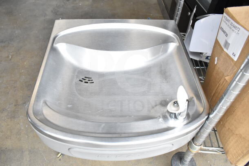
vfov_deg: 48.0
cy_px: 83
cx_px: 124
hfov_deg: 67.4
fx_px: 187
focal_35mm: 27
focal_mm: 18
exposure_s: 1/160
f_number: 6.3
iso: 1600
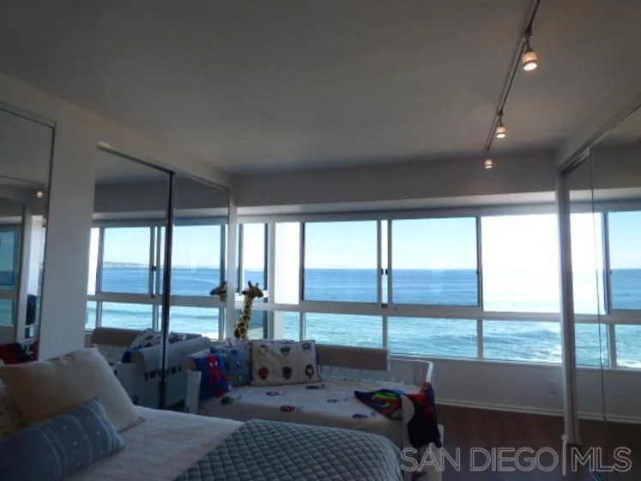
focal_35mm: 20
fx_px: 370
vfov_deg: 66.0
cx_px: 320
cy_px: 240
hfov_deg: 81.8
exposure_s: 1/250
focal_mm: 3.58
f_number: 2.8
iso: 200
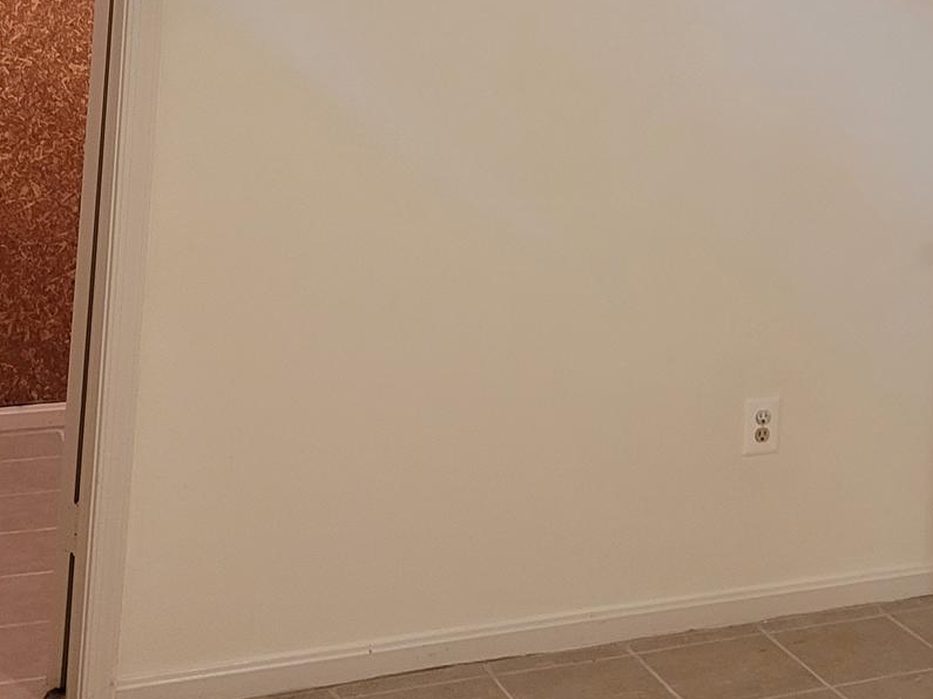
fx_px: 1806
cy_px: -6
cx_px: 873
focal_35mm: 67
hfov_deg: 27.7
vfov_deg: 21.2
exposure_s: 1/40
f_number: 1.8
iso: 320
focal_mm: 5.4
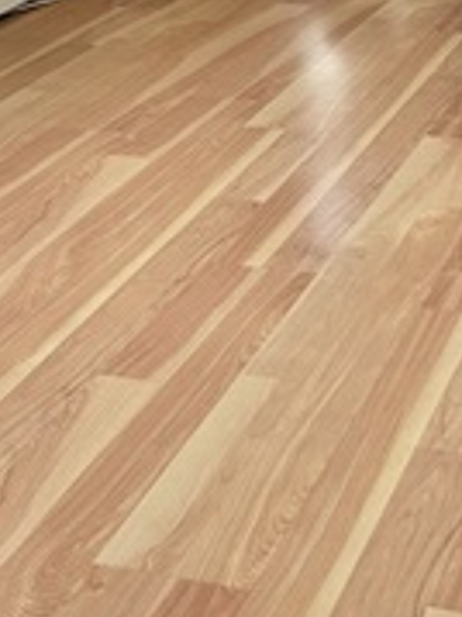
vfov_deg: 26.7
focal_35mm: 67
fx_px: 1194
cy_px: -55
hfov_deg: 20.6
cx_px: 536
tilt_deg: -16.5
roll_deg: +1.2
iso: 64
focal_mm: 6.76
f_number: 1.78
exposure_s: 1/239
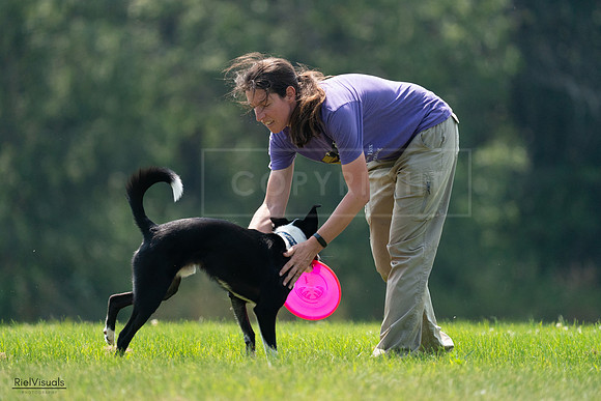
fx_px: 8546
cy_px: 200
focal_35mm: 512
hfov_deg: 4.0
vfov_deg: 2.7
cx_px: 293
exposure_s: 1/4000
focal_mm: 489
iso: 2500
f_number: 6.3
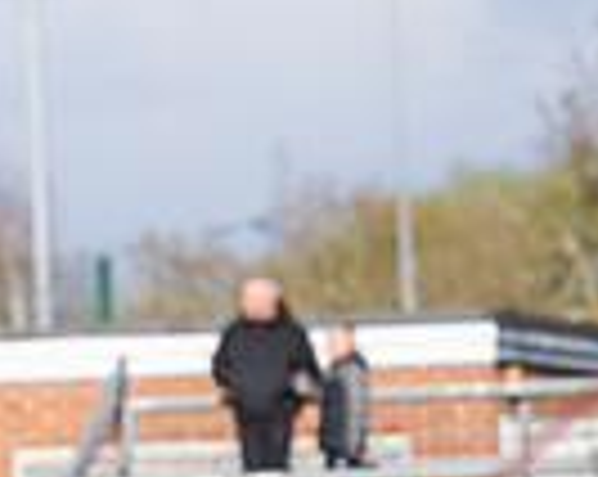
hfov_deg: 2.9
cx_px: 1060
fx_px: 11752
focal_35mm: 665
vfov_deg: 2.3
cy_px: 966
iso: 200
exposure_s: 1/2000
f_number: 4
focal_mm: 86
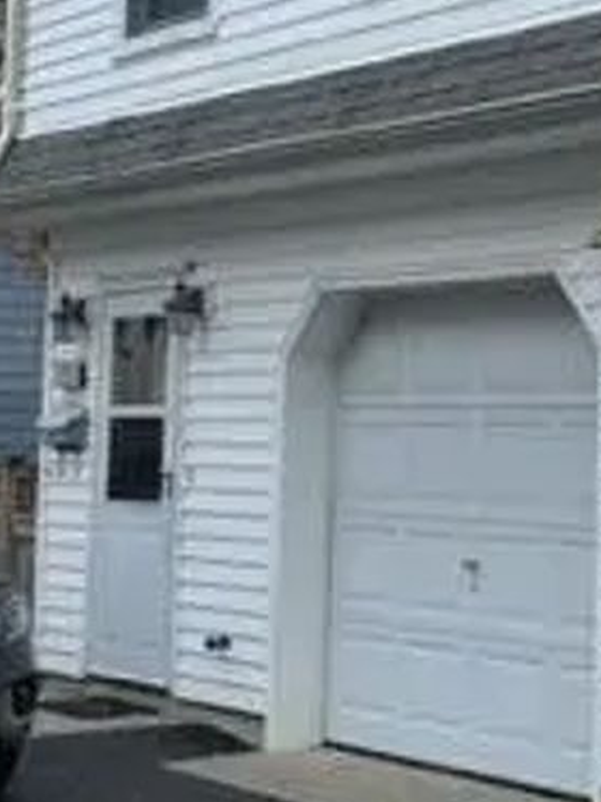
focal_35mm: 95
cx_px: 560
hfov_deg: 15.3
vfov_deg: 20.4
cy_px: 151
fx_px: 2202
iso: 50
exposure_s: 1/1441
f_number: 1.6
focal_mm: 5.1
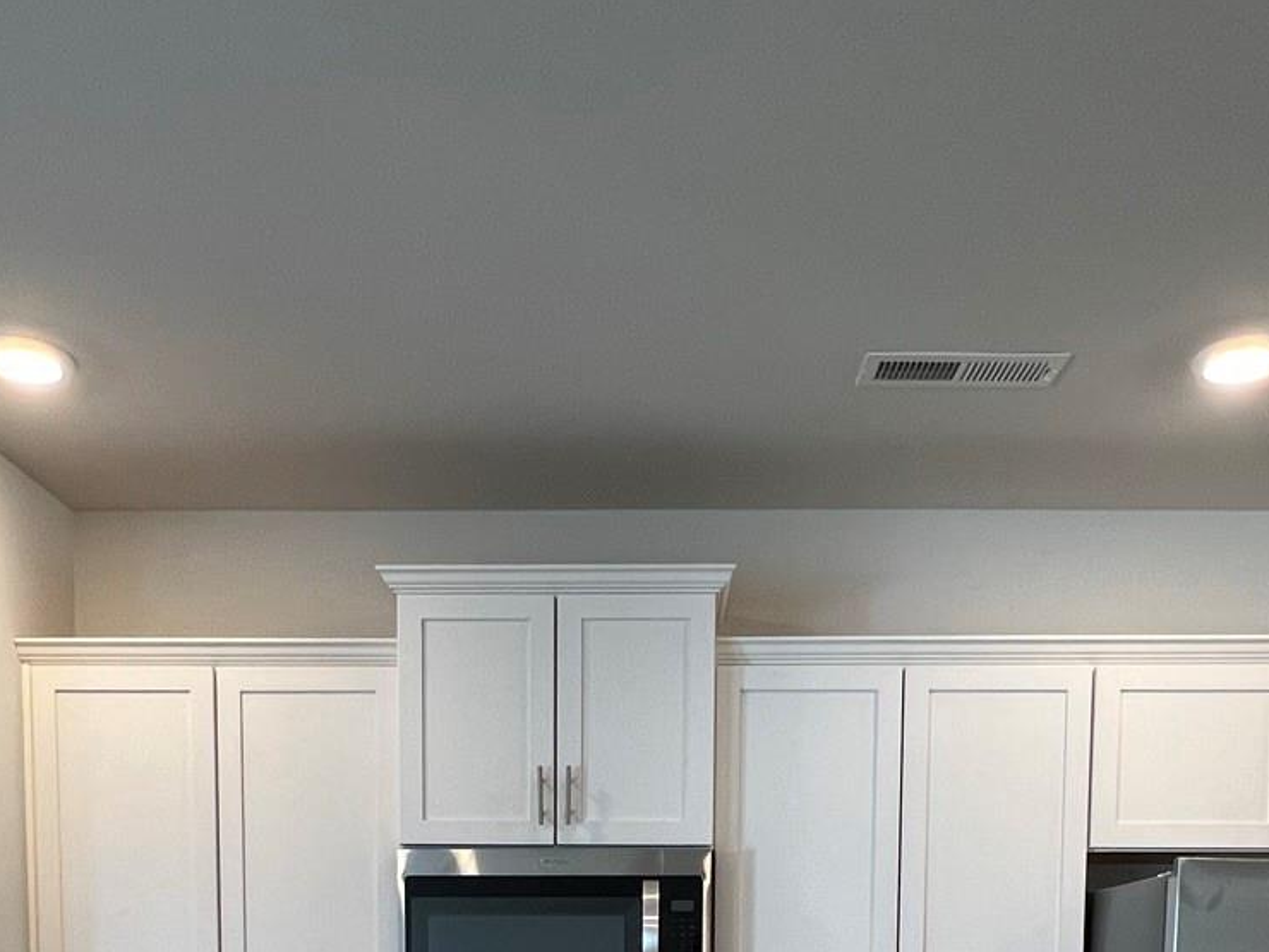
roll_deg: -0.6
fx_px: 1320
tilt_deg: -6.0
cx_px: 622
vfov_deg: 33.1
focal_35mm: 36
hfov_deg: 51.4
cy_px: 1120
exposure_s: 1/120
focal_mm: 1.57
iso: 160
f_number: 1.8
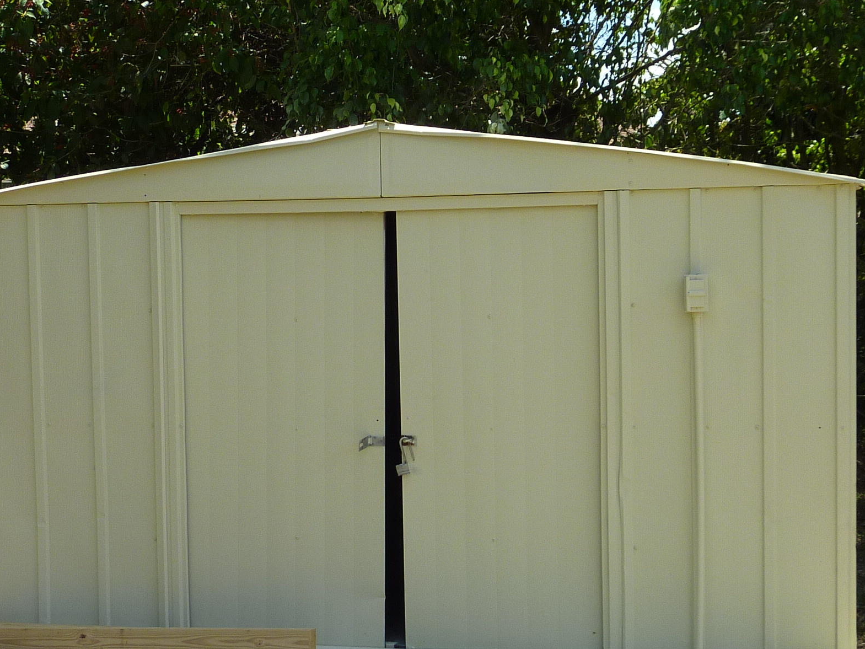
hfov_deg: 36.8
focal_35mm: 52
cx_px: 430
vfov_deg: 28.0
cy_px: 324
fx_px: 1299
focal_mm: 4.7
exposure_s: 1/320
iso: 80
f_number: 4
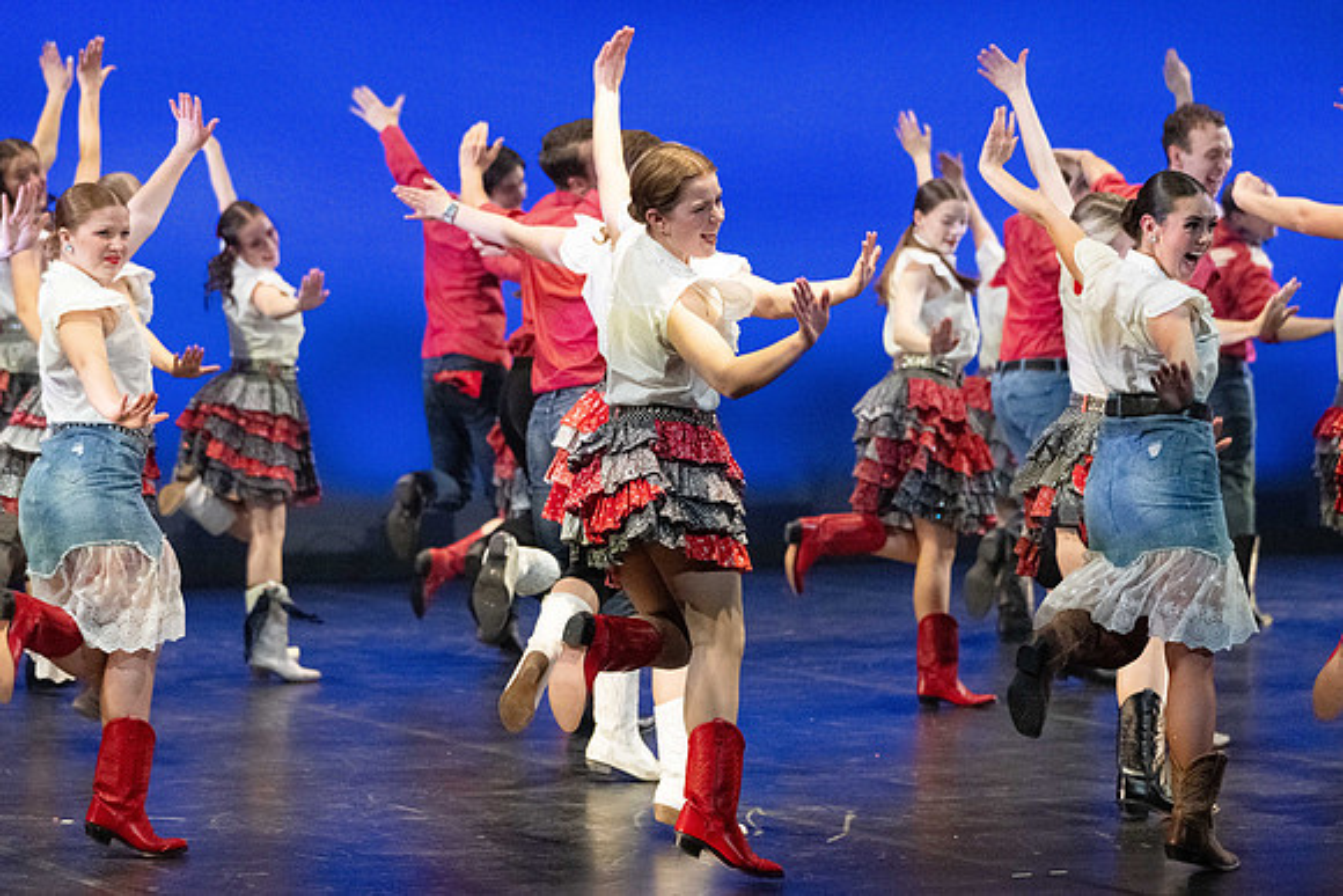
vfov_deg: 11.4
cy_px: 488
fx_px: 4487
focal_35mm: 120
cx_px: 646
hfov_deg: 17.0
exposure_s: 1/800
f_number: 3.5
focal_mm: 110
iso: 10000
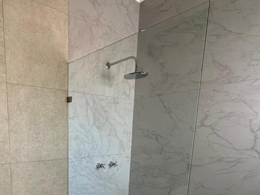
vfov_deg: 43.3
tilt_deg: -12.0
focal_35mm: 29
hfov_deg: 55.5
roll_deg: +1.5
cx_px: 38
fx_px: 218
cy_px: 182
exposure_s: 1/99
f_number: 2.2
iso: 160
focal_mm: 2.22
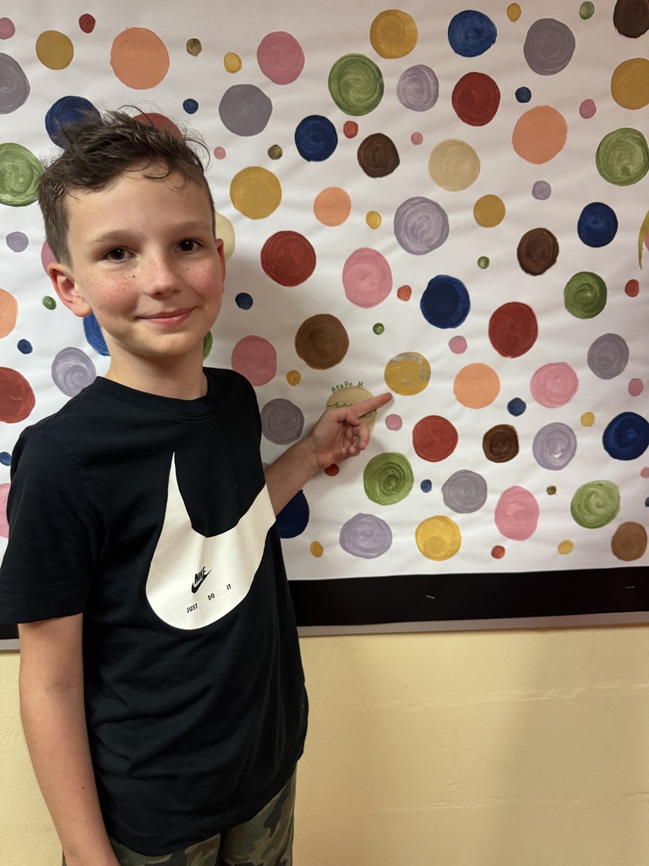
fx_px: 600
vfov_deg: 71.6
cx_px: 324
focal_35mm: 24
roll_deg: -0.2
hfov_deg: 56.8
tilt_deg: -13.7
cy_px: 433
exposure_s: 1/60
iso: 320
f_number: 1.78
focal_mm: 6.76
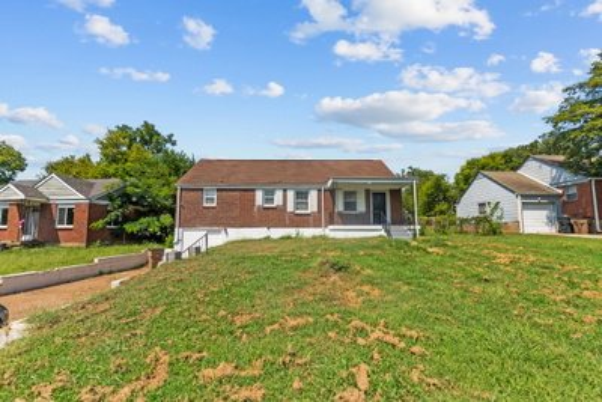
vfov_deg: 78.5
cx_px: 301
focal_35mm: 15
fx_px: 246
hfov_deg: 101.5
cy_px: 201
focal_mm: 14.7
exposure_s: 1/2000
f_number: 2.8
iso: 100
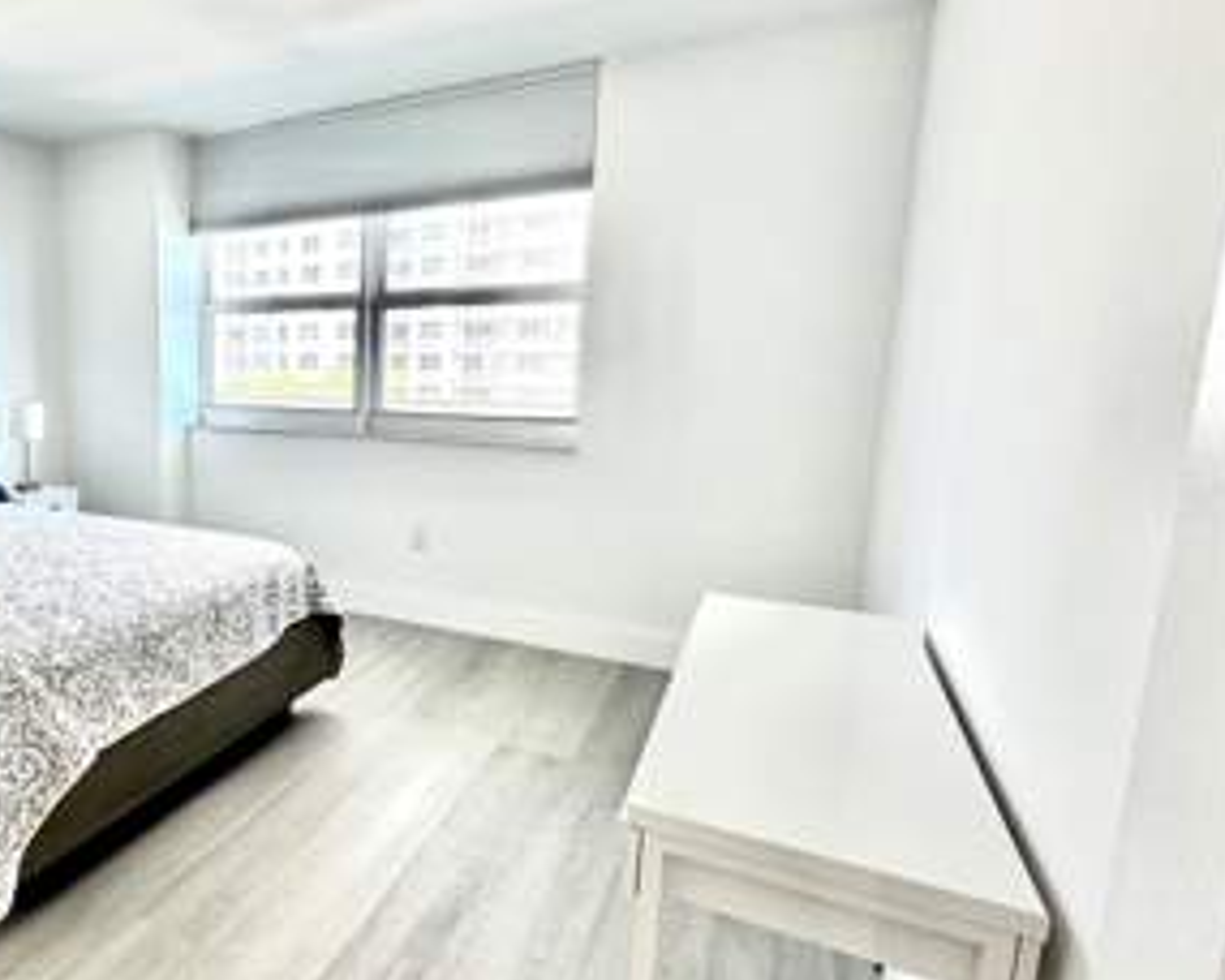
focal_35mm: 23
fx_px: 834
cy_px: 494
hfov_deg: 64.9
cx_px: 215
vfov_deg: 60.9
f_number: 2.2
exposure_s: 1/120
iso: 80
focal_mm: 2.22
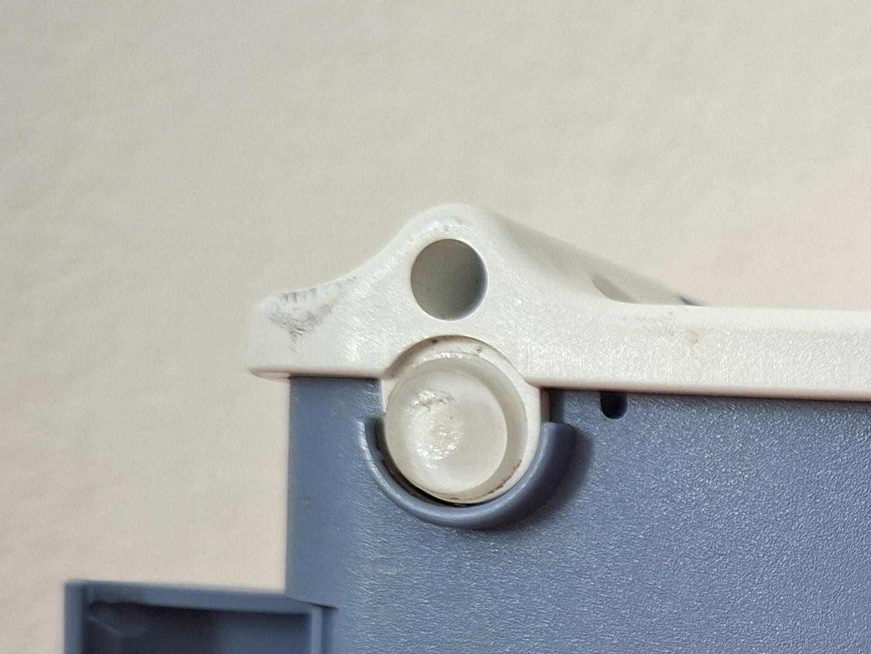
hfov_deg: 25.0
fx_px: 1636
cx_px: 1186
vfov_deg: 21.0
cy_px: 791
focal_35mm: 65
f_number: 1.8
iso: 320
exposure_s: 1/33
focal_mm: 5.54
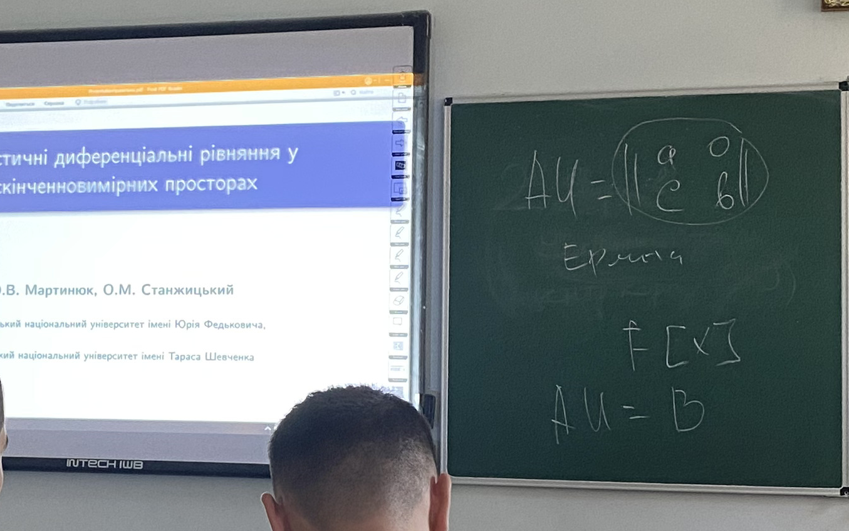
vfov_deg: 15.9
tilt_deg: +3.5
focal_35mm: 82
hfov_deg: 24.8
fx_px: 1897
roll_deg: -1.3
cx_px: 162
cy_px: 303
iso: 200
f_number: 1.8
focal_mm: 4.25
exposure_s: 1/60
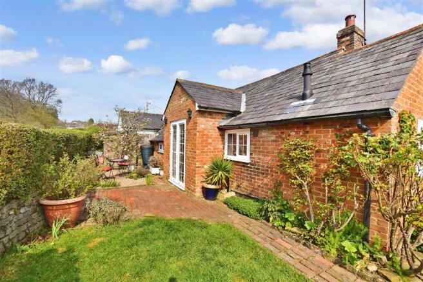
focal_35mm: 15
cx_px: 212
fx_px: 176
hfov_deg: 100.4
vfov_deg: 77.3
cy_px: 141
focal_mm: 10
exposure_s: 1/800
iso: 400
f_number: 8
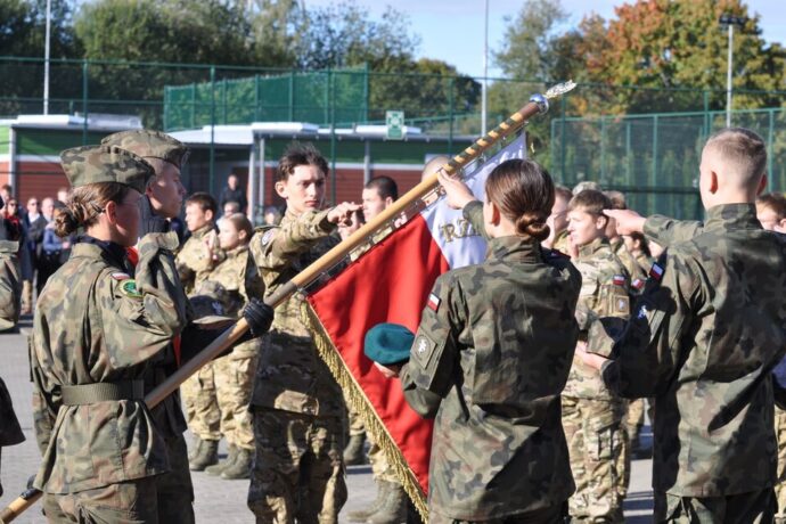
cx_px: 393
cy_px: 262
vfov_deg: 13.0
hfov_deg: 19.5
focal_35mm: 105
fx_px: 2292
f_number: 8
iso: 200
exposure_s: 1/250
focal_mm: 70
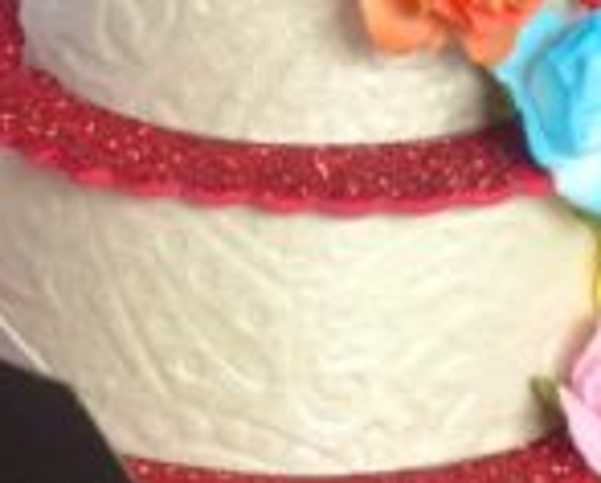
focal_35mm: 414
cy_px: 4
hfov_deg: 4.7
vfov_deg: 3.7
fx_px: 7374
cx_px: 335
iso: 200
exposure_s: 1/60
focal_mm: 18.7
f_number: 8
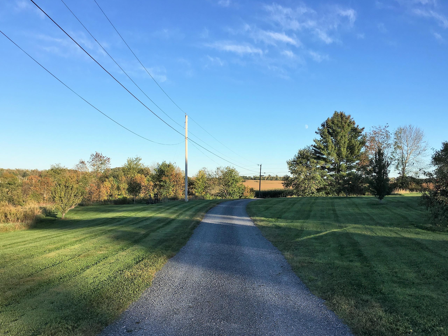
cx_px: 232
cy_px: 192
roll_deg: -1.8
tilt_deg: -1.0
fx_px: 440
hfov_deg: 53.9
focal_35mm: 34
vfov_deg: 41.7
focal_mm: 4.15
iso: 25
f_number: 2.2
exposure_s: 1/1054
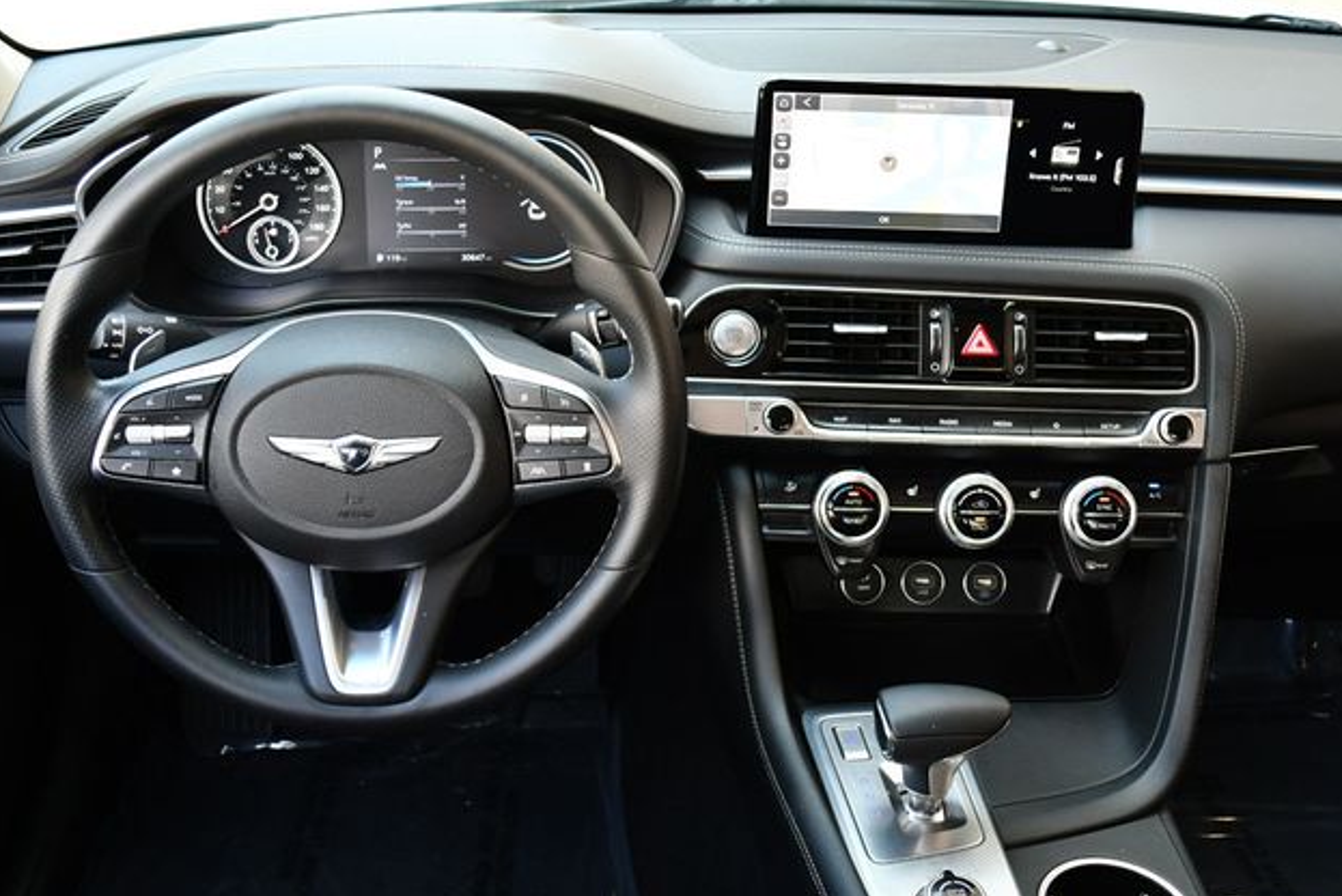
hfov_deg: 51.9
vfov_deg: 36.0
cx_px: 668
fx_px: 1380
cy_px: 448
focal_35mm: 37
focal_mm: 18
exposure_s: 1/200
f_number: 3.5
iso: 800
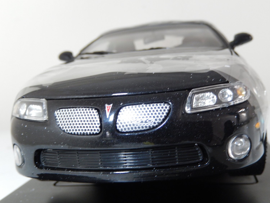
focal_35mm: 45
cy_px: 102
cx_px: 135
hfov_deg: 42.1
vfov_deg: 32.2
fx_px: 351
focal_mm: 8.1
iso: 400
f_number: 4.3
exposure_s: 1/25
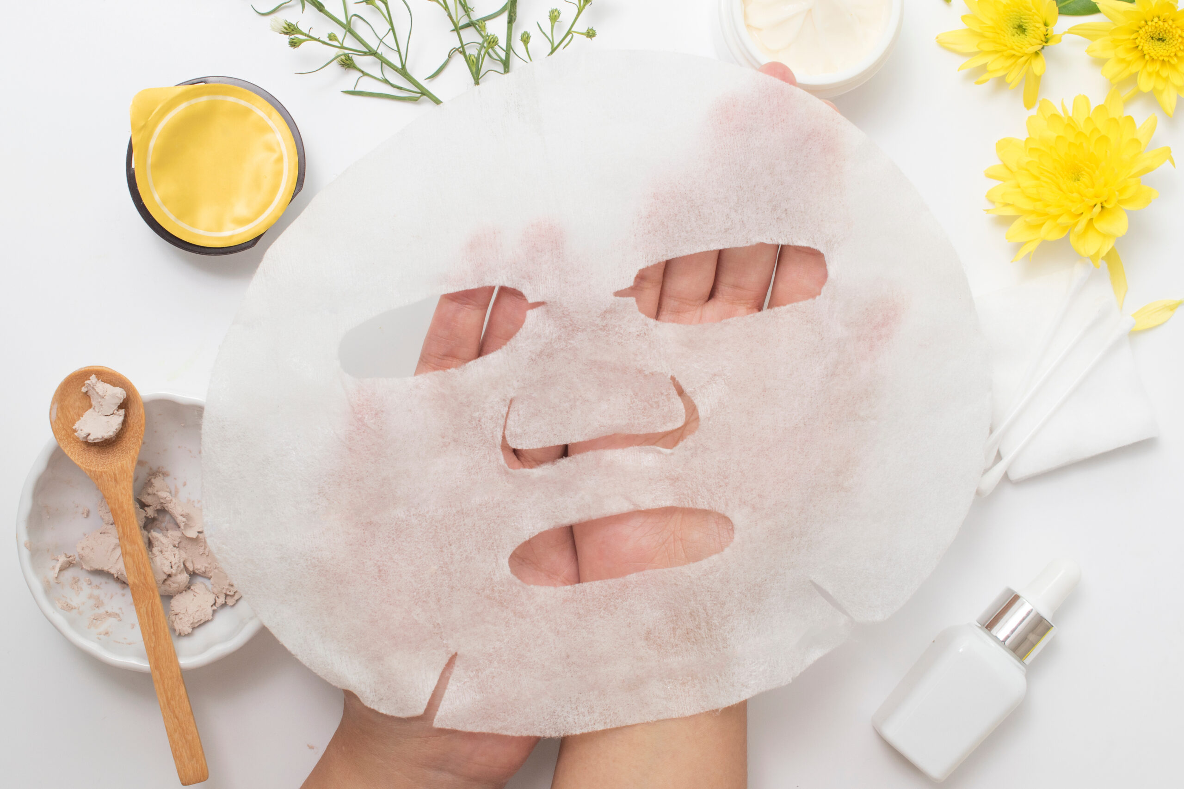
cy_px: 394
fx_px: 1973
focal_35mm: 60
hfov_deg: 33.4
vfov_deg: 22.6
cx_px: 592
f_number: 8
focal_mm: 40
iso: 250
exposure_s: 1/100
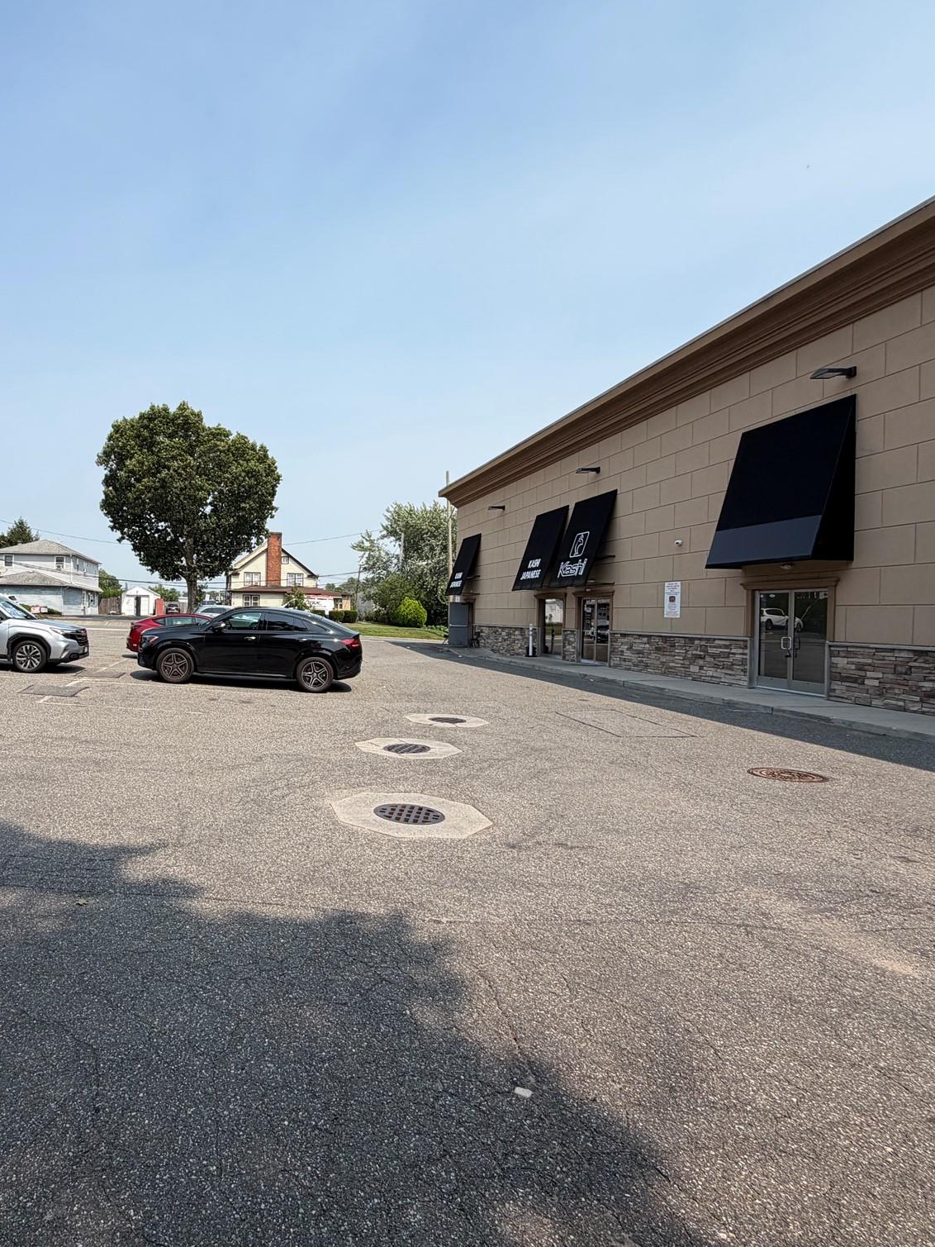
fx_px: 684
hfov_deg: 65.4
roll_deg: -0.6
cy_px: 614
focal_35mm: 19
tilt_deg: -0.6
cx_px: 259
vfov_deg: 84.7
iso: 20
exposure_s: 1/841
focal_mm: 2.22
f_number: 2.2
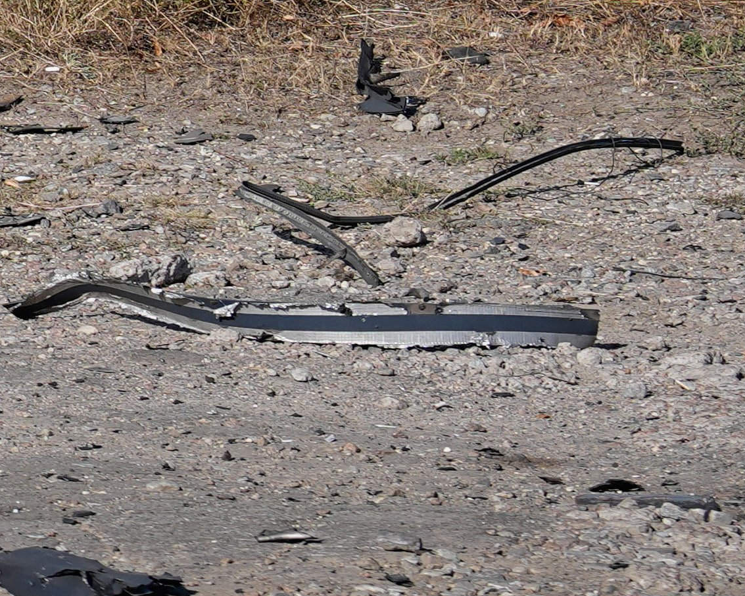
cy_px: -574
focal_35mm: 272
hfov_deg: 6.1
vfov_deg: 5.6
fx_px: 5996
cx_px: -2094
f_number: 5
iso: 125
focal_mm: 38
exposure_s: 1/800
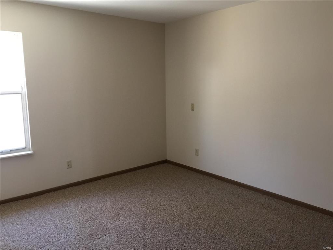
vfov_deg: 48.2
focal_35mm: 29
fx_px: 279
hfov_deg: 61.7
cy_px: 125
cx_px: 166
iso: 125
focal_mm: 4.15
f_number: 2.2
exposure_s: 1/17
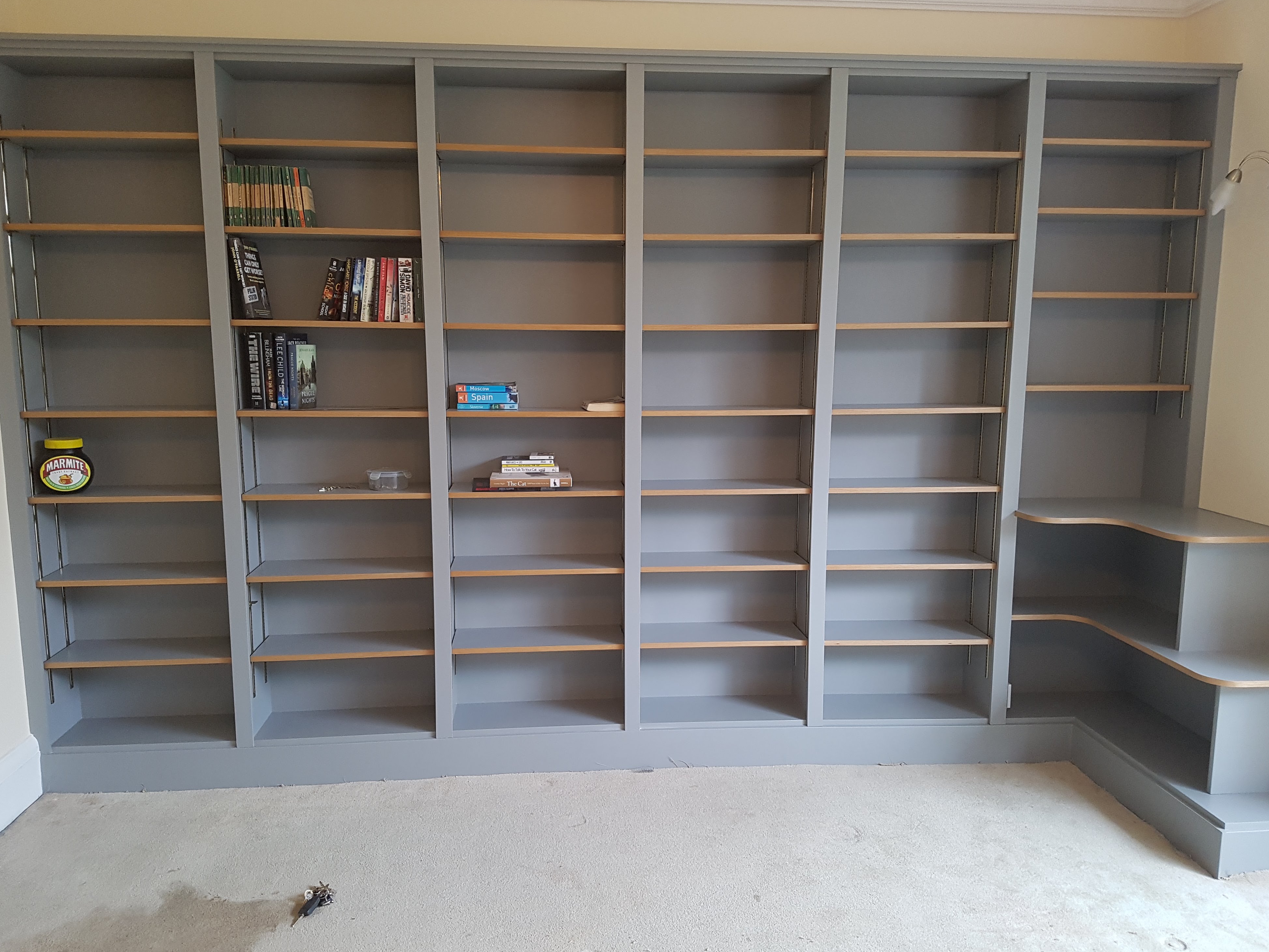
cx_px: 627
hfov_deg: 65.3
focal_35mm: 27
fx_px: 990
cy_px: 469
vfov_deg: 51.4
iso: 125
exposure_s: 1/50
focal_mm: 4.2
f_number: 1.7
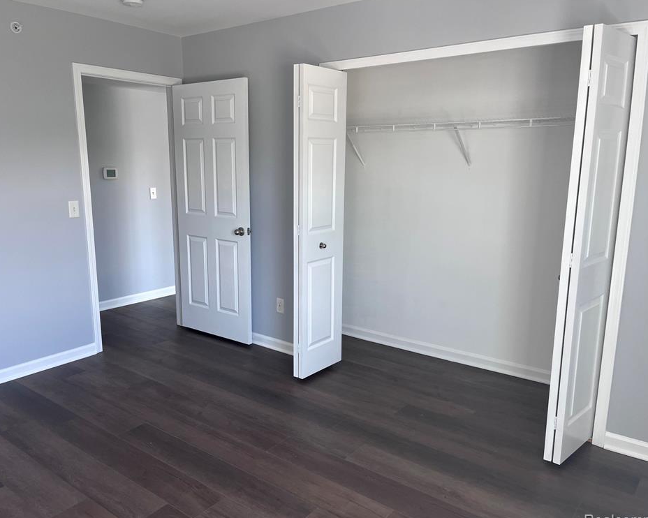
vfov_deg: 51.5
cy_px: 263
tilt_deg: -11.6
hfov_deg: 62.1
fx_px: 537
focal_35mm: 28
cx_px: 297
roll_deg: -0.1
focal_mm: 5.1
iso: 80
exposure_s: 1/121
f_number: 1.6
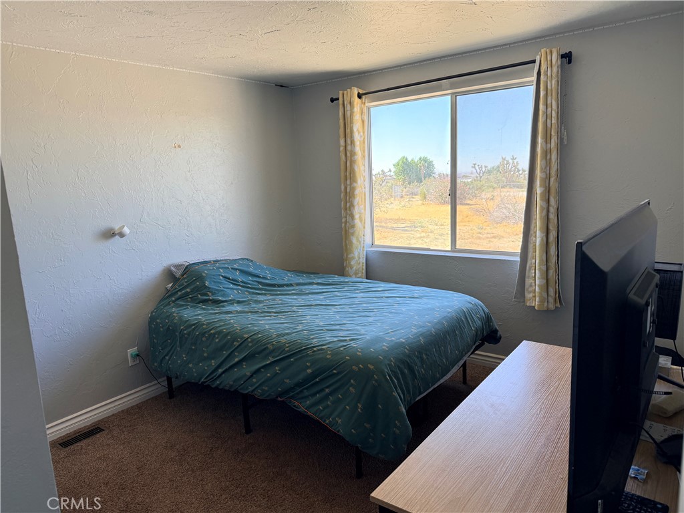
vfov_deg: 56.8
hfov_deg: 71.6
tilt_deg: -9.8
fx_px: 474
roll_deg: +3.3
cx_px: 342
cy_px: 256
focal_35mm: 24
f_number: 1.78
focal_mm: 6.76
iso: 100
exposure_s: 1/284
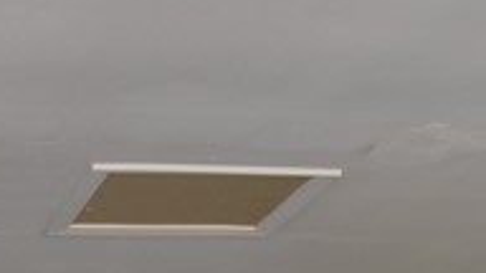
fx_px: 2062
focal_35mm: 160
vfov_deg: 7.3
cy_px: 571
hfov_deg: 12.4
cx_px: -362
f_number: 9
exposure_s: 1/80
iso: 400
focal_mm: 18
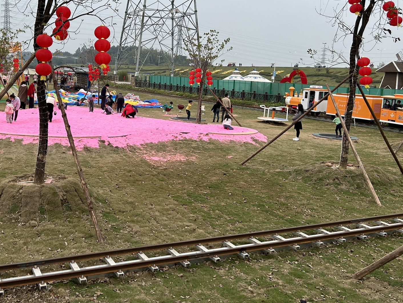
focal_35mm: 37
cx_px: 134
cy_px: 122
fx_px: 431
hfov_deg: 49.3
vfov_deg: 38.5
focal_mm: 5.7
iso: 50
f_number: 1.5
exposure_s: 1/1838
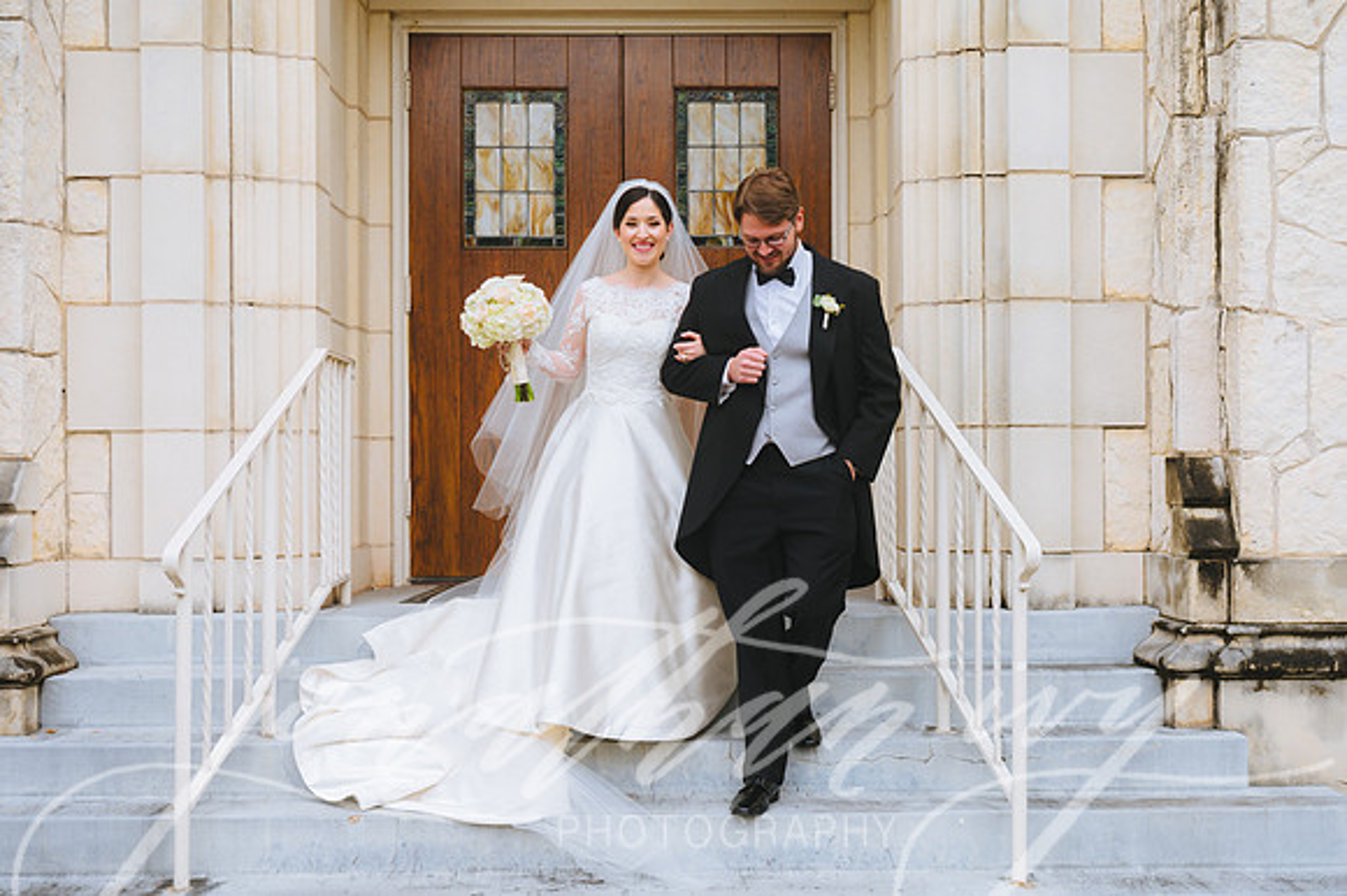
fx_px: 1876
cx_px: 704
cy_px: 468
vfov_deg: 26.9
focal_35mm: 50
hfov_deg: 39.5
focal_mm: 48
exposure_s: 1/800
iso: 250
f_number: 4
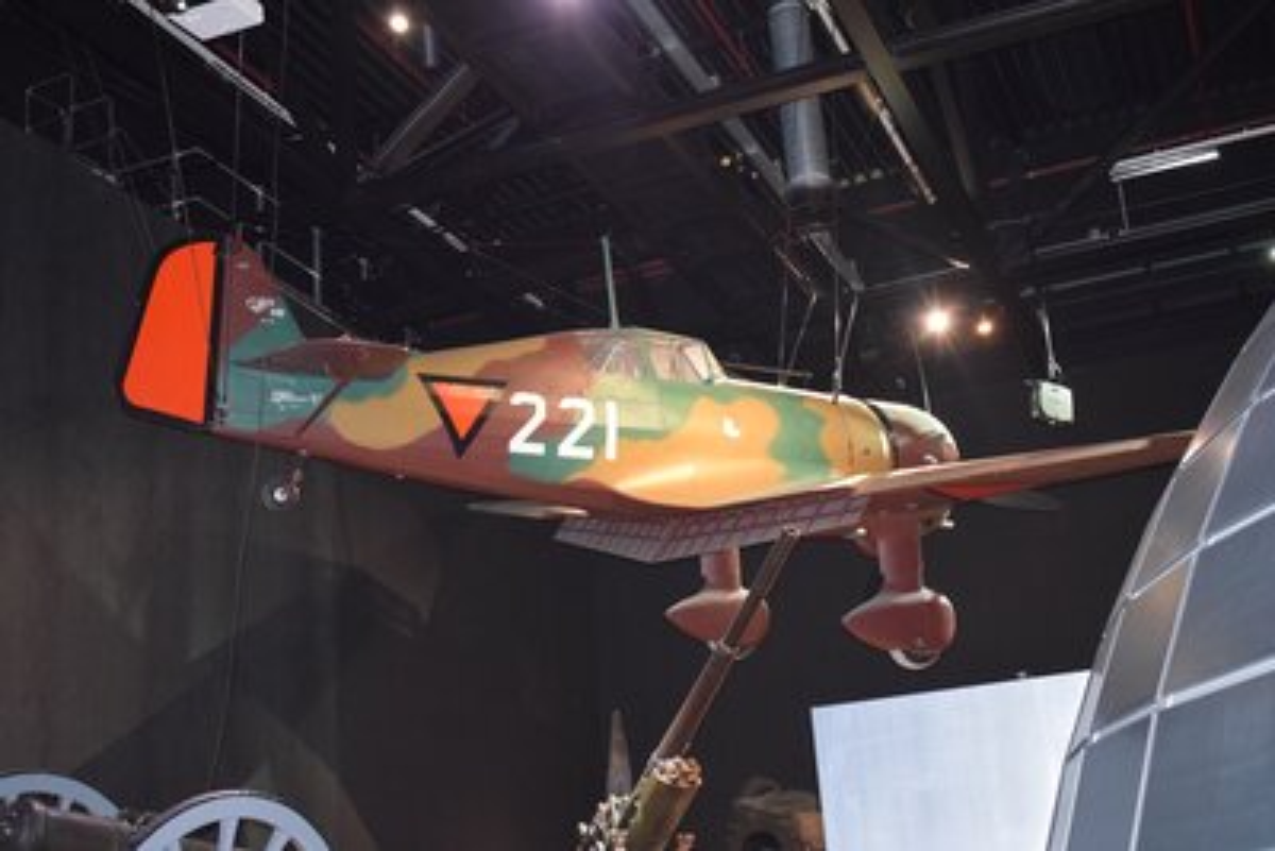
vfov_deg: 29.0
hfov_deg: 42.3
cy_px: 426
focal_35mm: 46
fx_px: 1647
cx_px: 638
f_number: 4.2
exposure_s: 1/8
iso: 3200
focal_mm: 31
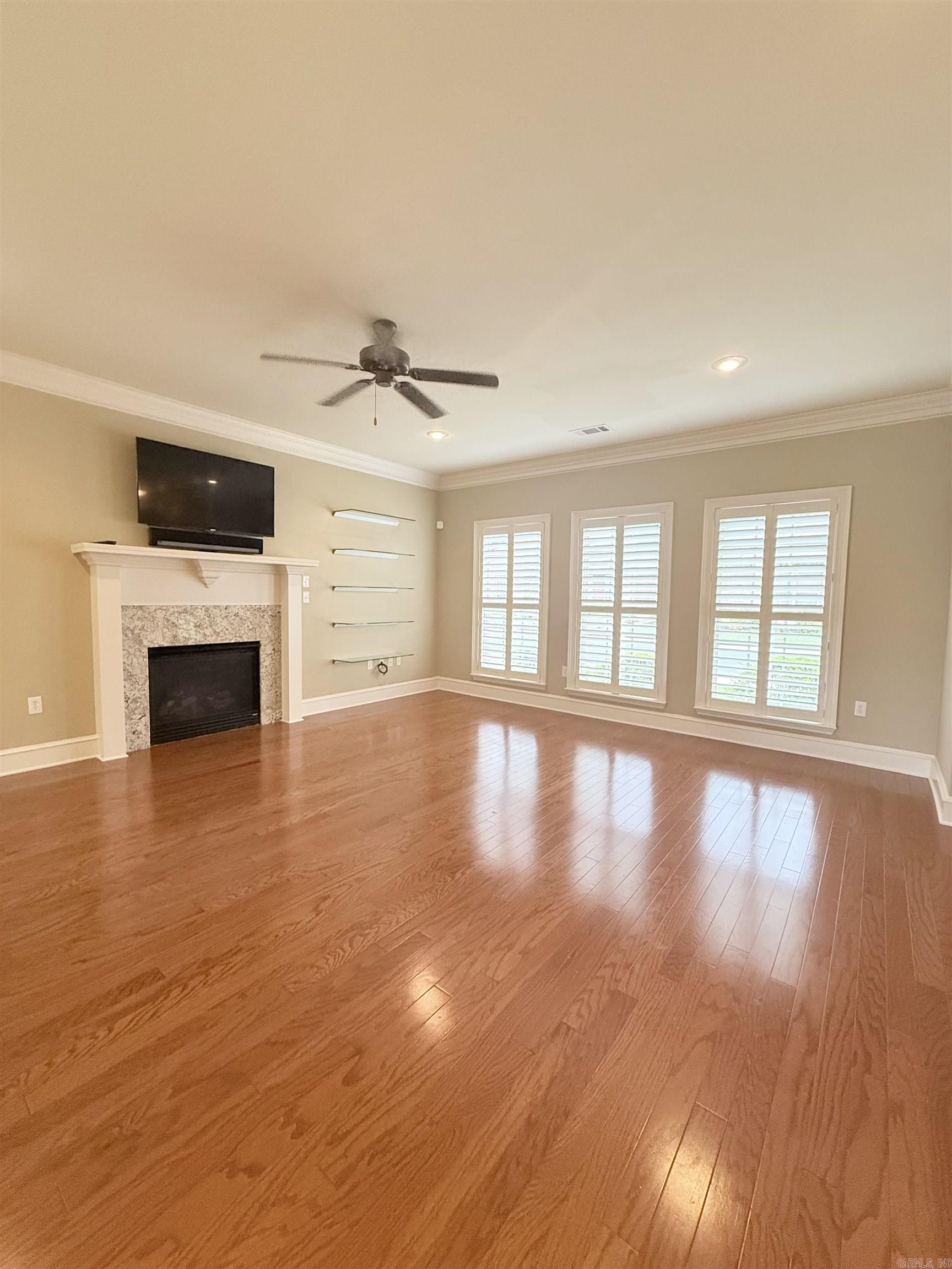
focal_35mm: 14
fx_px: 513
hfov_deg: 85.7
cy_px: 634
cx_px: 476
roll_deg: -1.7
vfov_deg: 102.1
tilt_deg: -4.6
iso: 400
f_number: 2.2
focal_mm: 2.22
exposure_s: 1/120
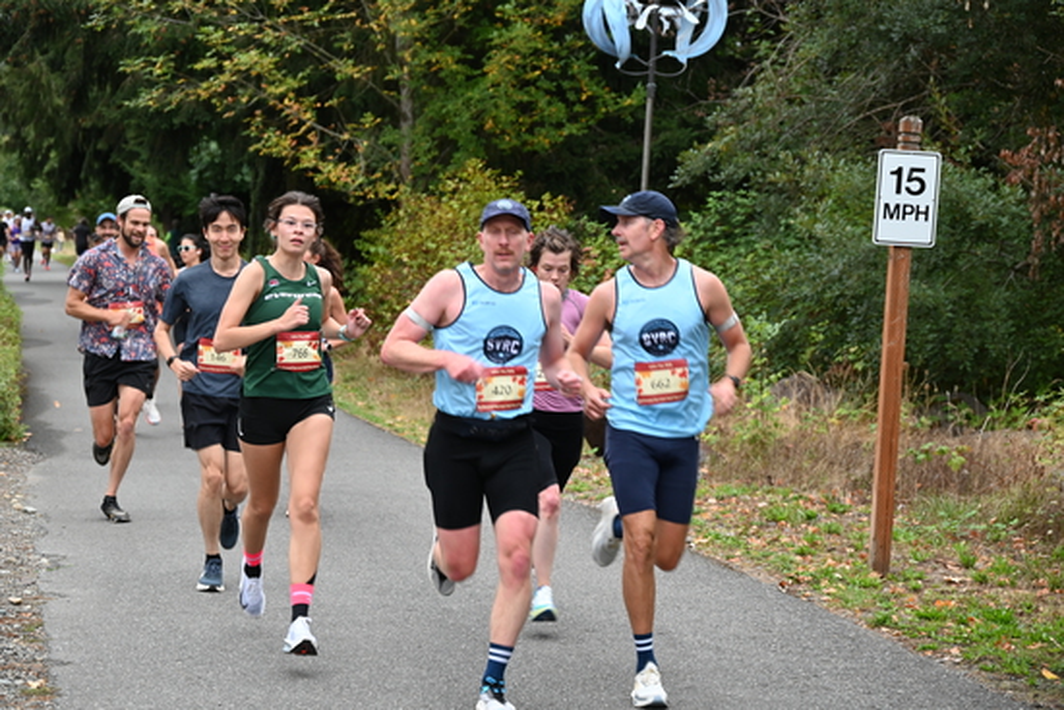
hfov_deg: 23.1
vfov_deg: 15.5
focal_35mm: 88
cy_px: 355
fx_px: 2601
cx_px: 532
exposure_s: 1/125
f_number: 6.3
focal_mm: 88
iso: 640
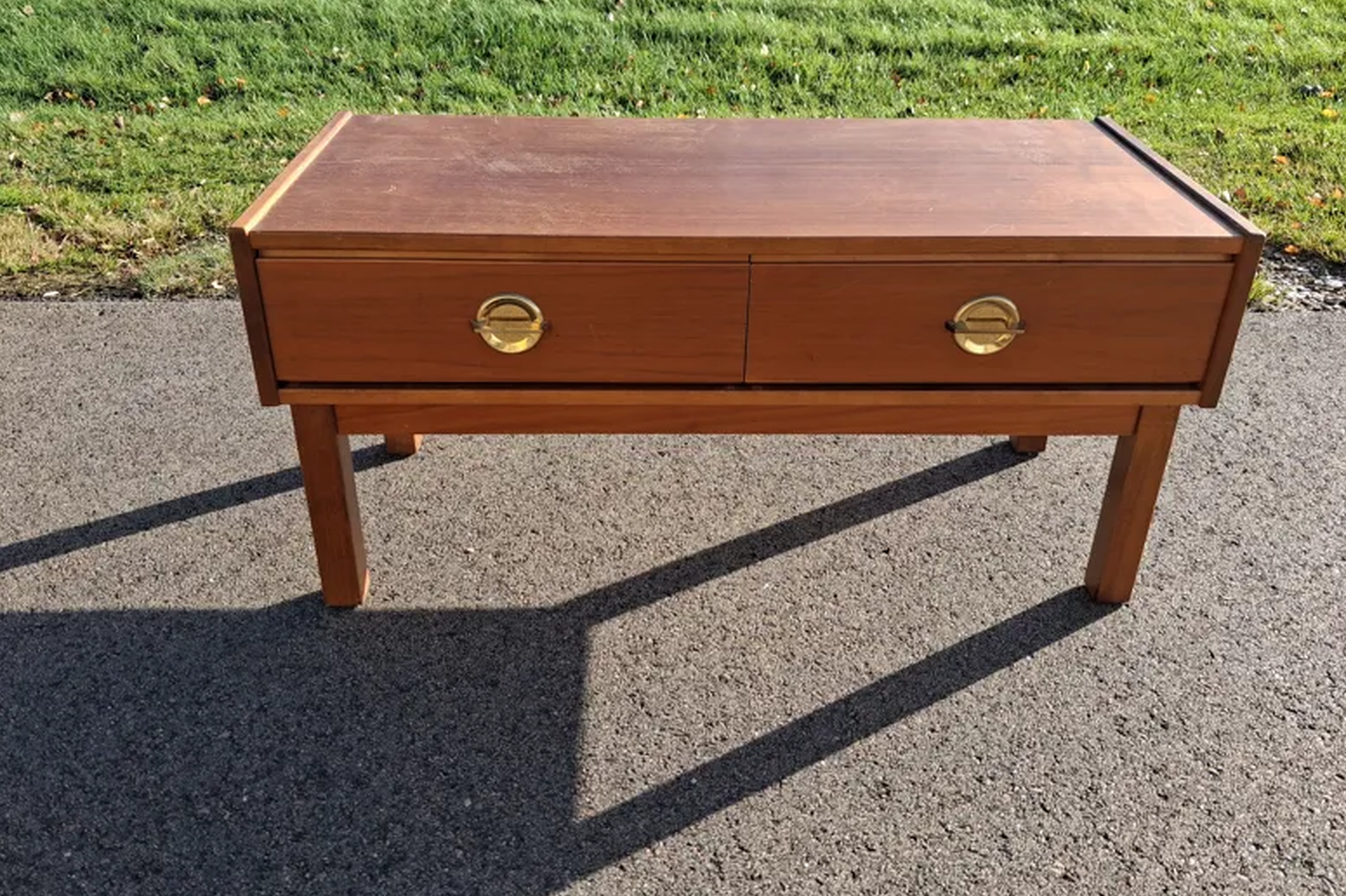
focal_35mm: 29
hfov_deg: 63.7
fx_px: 1084
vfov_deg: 44.8
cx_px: 693
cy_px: 396
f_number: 1.8
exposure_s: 1/139
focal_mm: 4
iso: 25
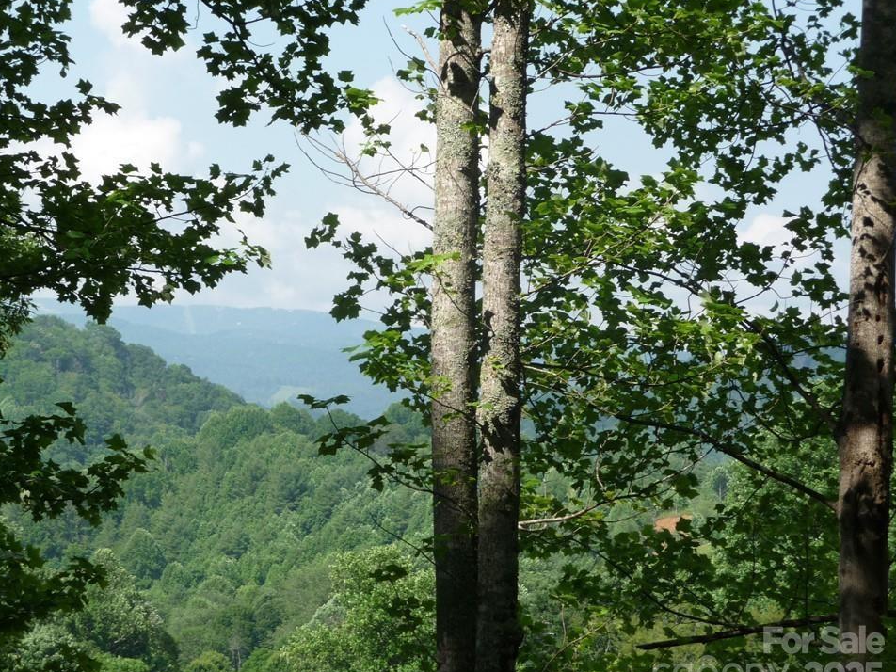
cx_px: 437
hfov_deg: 15.4
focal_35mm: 128
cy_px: 353
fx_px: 3313
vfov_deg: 11.6
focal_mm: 20.3
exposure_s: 1/400
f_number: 4.7
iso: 100
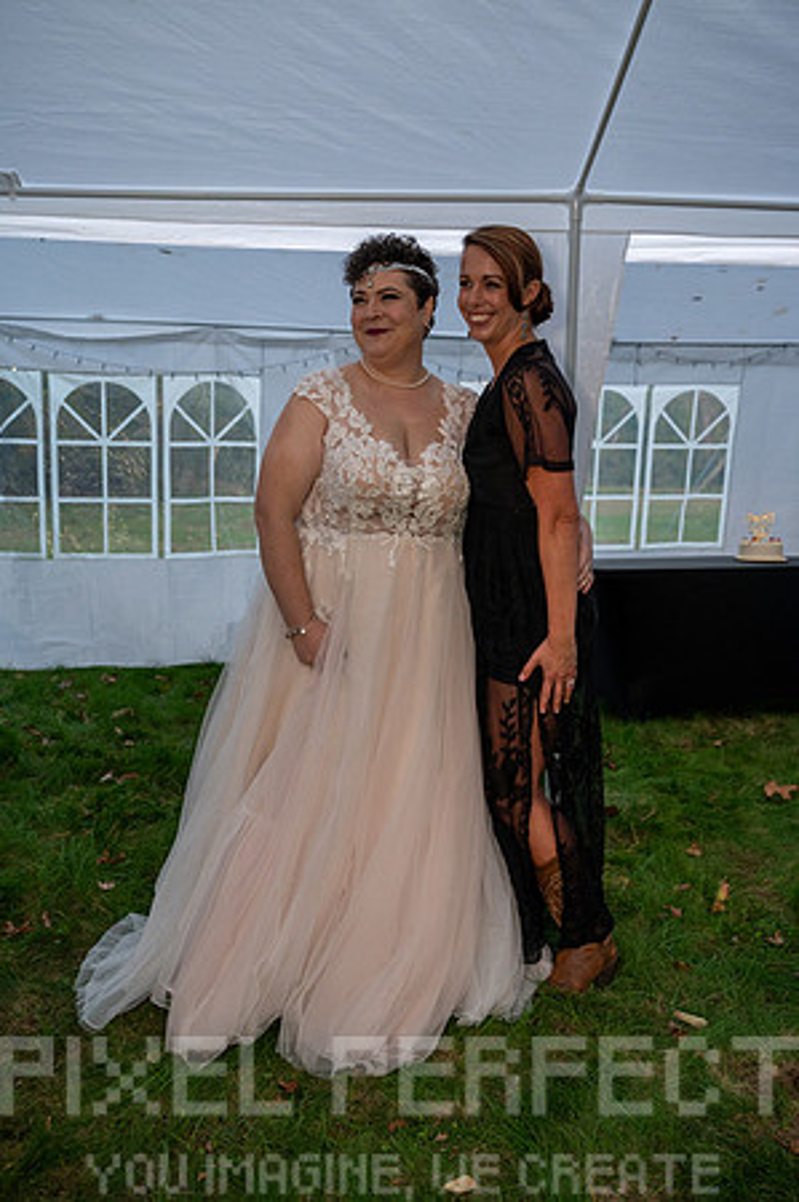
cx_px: 400
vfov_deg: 57.3
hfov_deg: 39.9
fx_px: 1101
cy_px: 601
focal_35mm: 33
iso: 1800
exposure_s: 1/200
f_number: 4
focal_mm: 33
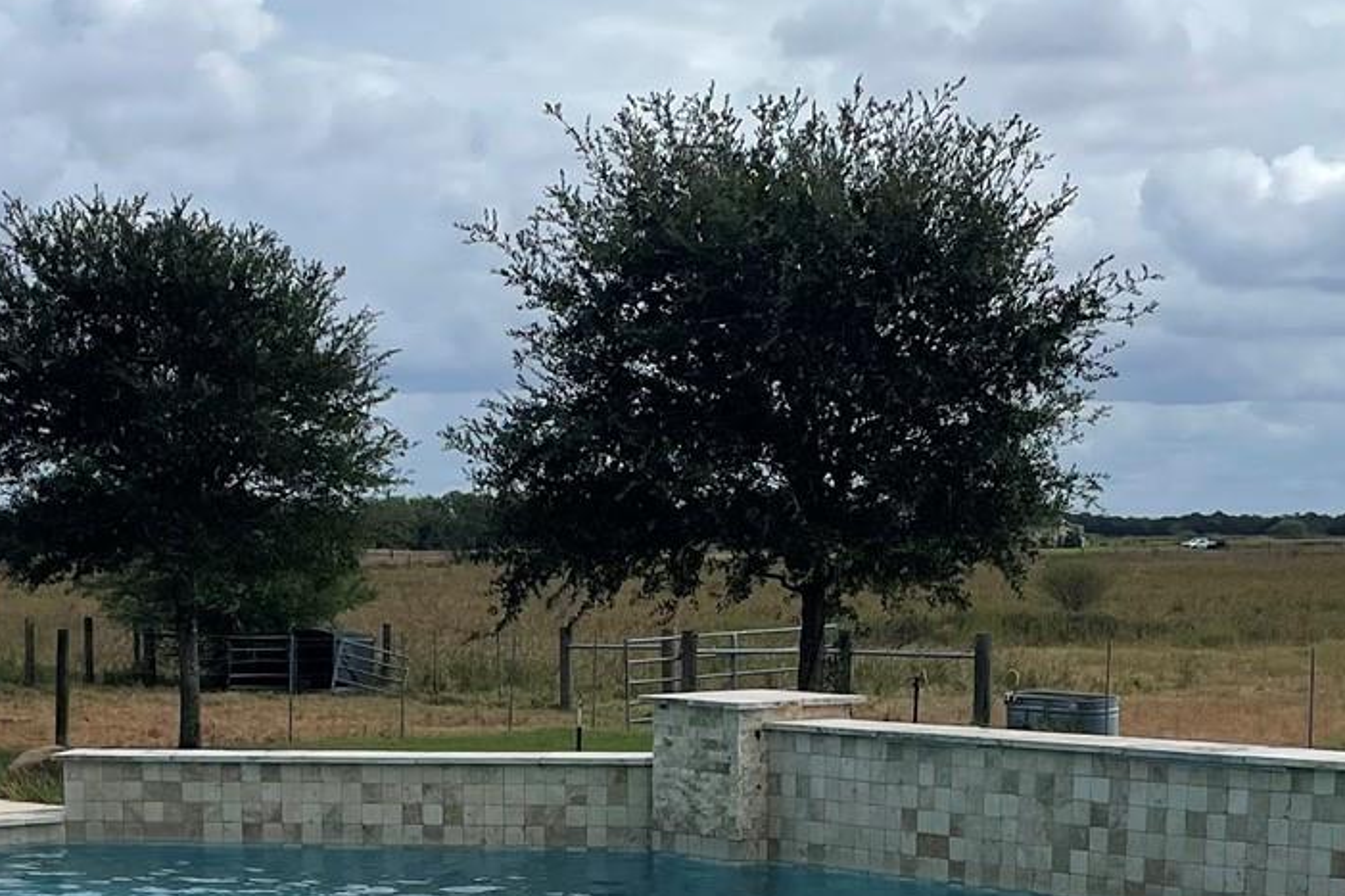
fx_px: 2951
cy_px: 1044
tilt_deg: -10.2
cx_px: 470
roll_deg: +0.3
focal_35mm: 79
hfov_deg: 25.6
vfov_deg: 16.6
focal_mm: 4.2
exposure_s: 1/7813
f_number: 1.6
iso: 32
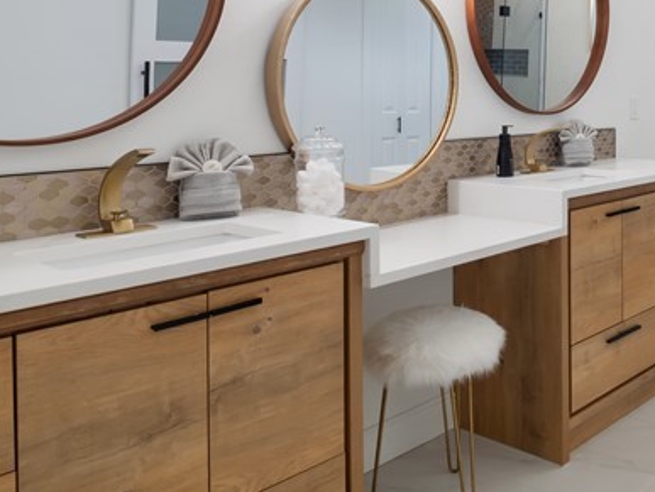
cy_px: 108
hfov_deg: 45.5
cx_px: 586
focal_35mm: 37
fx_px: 701
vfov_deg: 37.5
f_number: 7.1
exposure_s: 1/13
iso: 200
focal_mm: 7
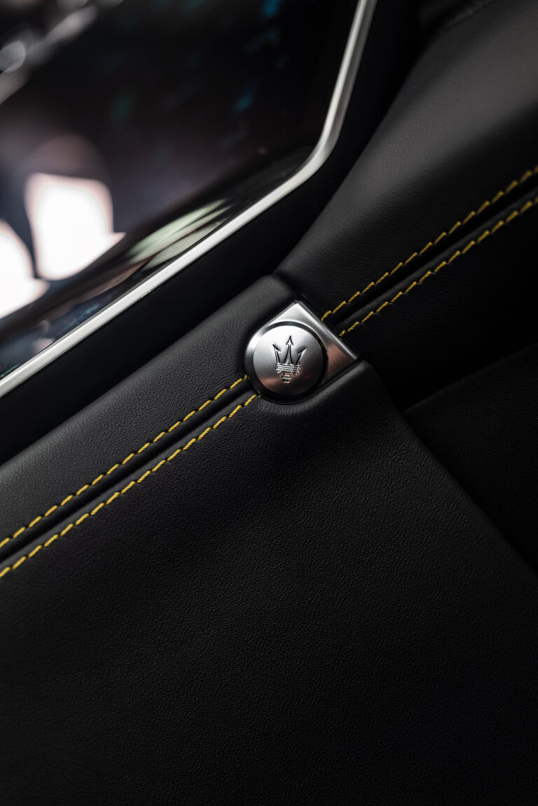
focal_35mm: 90
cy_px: 403
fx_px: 2016
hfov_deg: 15.2
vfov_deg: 22.6
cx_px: 269
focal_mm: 90
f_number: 4
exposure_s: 1/6
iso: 200
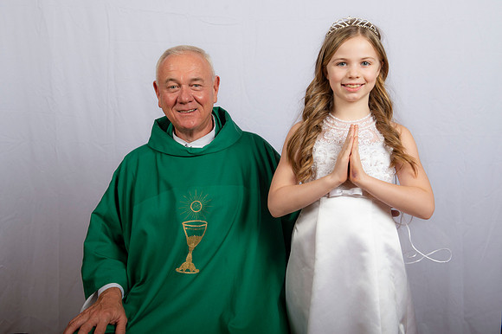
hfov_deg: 41.1
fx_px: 669
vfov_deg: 28.0
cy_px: 167
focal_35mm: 48
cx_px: 251
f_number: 8
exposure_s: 1/200
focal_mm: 48
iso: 320
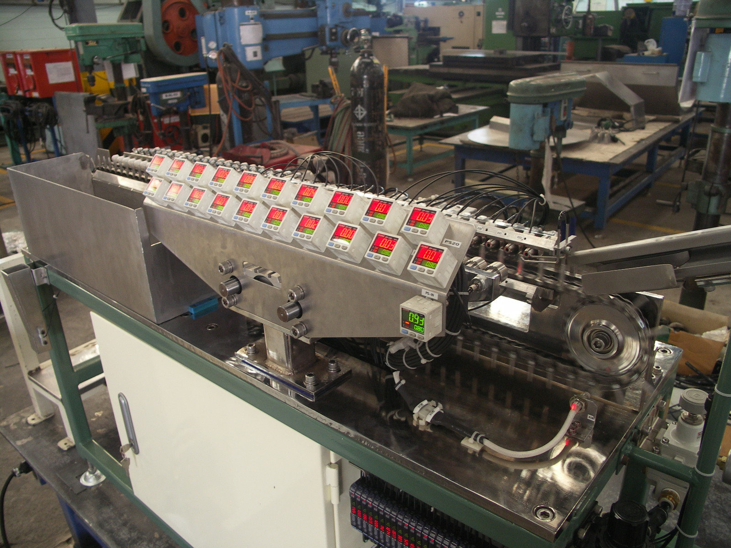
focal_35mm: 28
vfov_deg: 49.7
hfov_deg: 63.4
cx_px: 366
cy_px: 274
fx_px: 591
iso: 125
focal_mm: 7.2
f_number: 2.8
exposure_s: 1/10
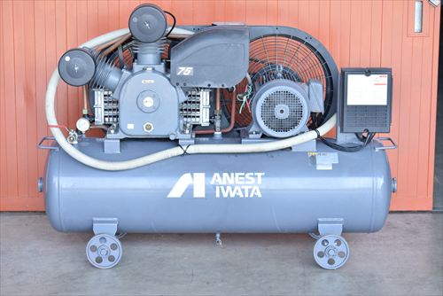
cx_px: 222
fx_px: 1145
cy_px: 148
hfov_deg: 21.9
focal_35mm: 93
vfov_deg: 14.7
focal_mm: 62
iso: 1250
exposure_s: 1/320
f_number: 6.3
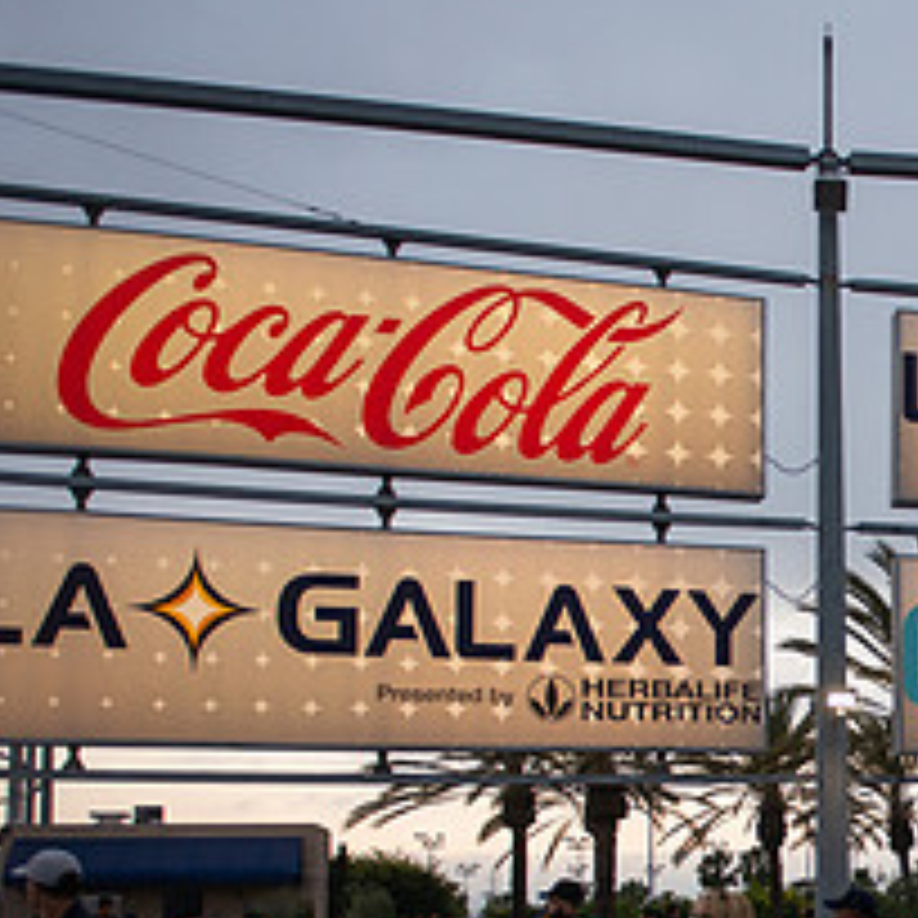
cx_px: 1116
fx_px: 1740
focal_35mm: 58
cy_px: 736
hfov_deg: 26.2
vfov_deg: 28.9
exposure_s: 1/1000
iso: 400
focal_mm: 24
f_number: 2.8
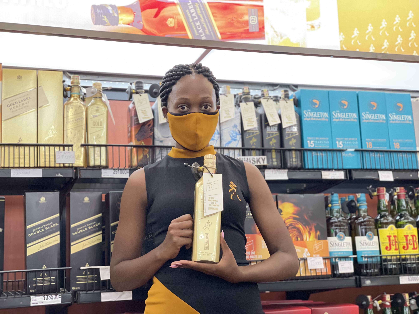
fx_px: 629
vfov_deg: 28.0
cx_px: 210
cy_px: 157
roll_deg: +3.2
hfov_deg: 36.8
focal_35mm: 52
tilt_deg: +10.8
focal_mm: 6
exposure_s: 1/33
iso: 320
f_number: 2
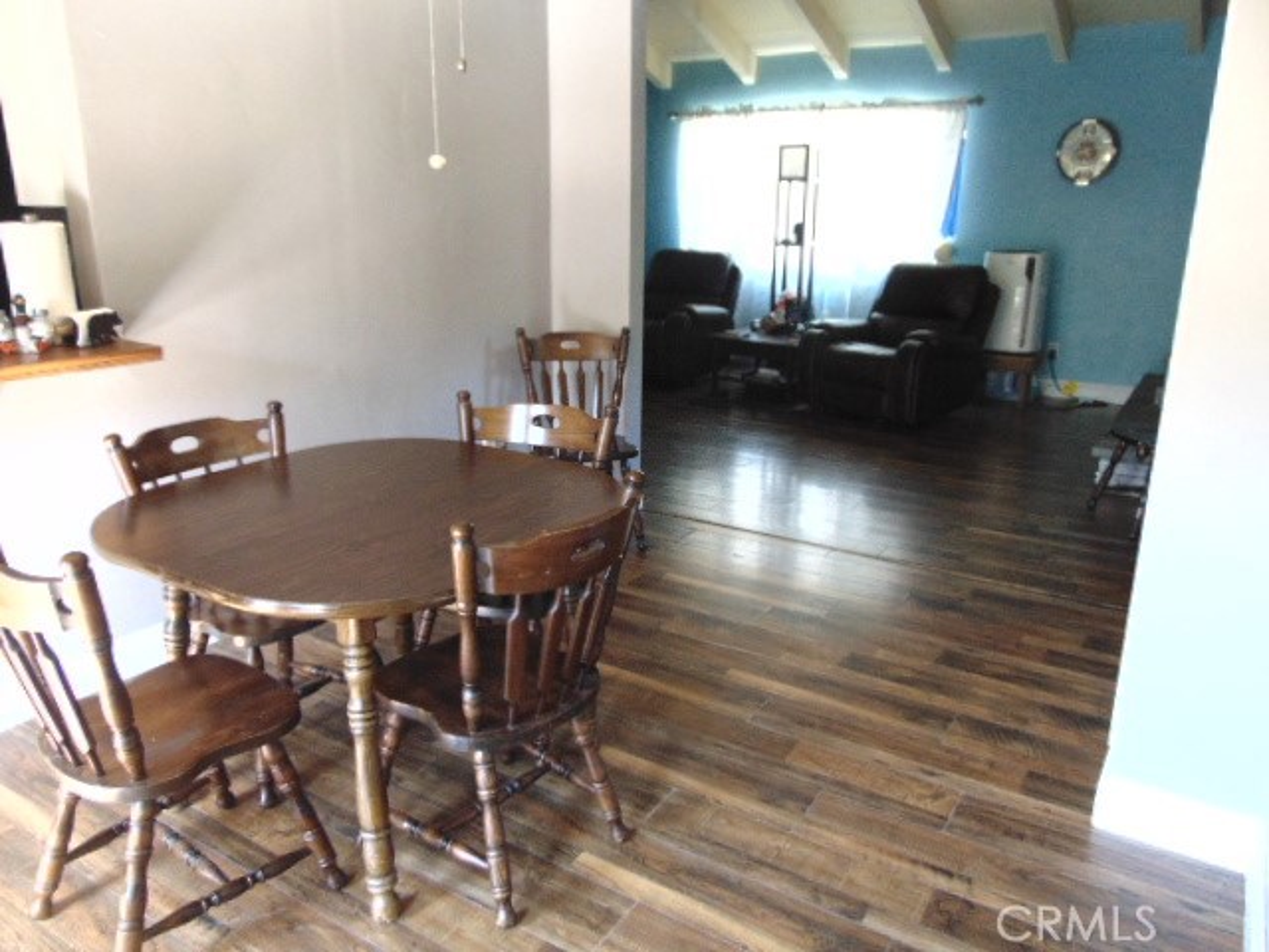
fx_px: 916
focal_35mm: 25
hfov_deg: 69.4
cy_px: 476
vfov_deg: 54.9
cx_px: 634
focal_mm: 4.5
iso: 400
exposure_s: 1/25
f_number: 3
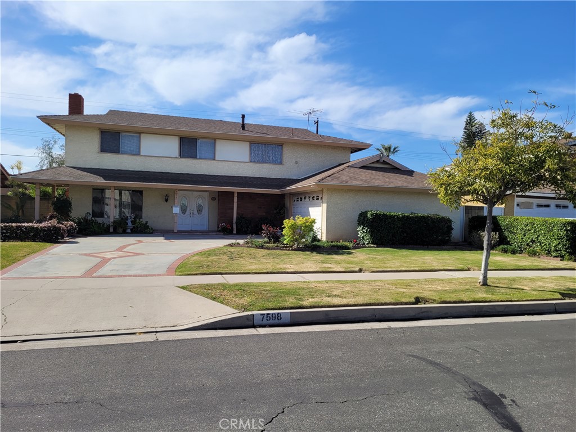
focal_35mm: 26
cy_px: 216
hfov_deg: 67.3
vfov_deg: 53.1
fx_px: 433
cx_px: 288
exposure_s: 1/2851
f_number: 1.8
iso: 40
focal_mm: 5.4
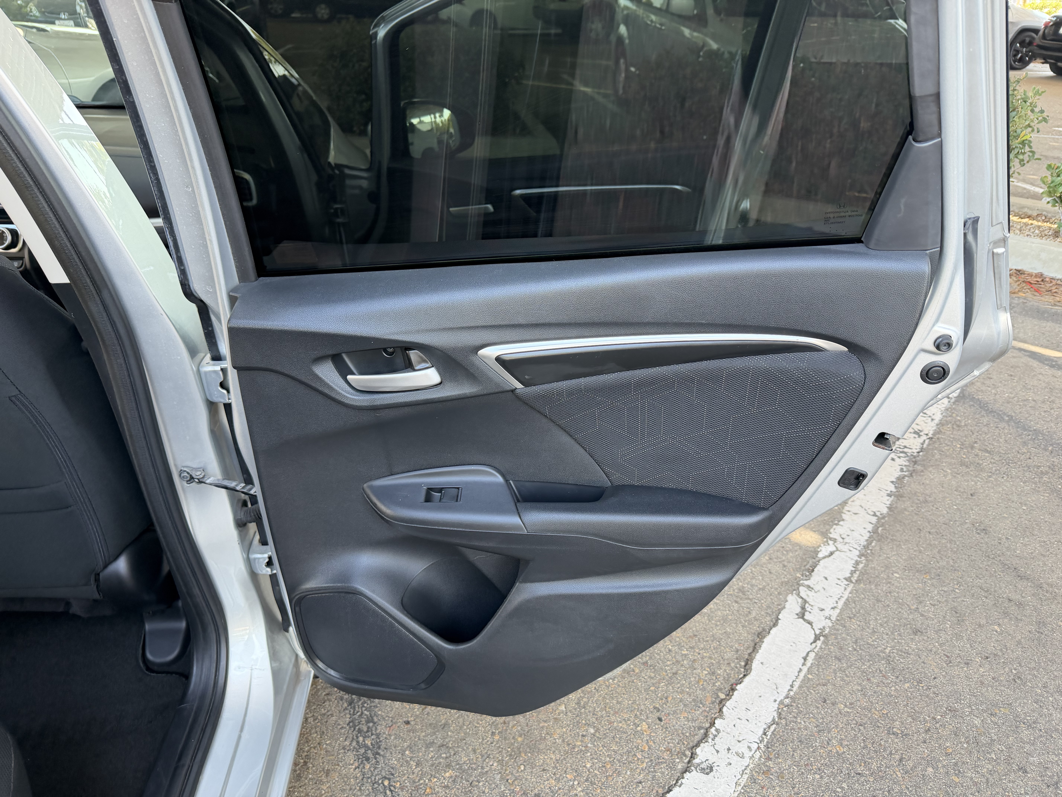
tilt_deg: -26.8
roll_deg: -1.8
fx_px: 736
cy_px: 398
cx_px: 531
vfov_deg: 56.8
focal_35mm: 24
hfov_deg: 71.6
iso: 200
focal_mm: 6.76
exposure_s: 1/140
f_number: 1.78
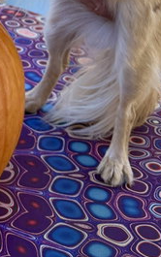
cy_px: -63
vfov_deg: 27.5
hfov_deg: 18.5
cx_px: -65
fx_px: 449
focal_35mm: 64
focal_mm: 6.76
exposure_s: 1/1493
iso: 100
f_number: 1.78
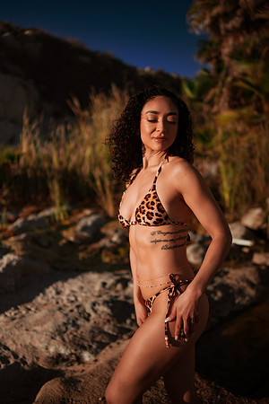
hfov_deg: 37.9
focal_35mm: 35
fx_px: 392
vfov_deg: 54.4
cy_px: 202
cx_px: 134
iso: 50
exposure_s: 1/8000
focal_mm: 35
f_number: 1.8
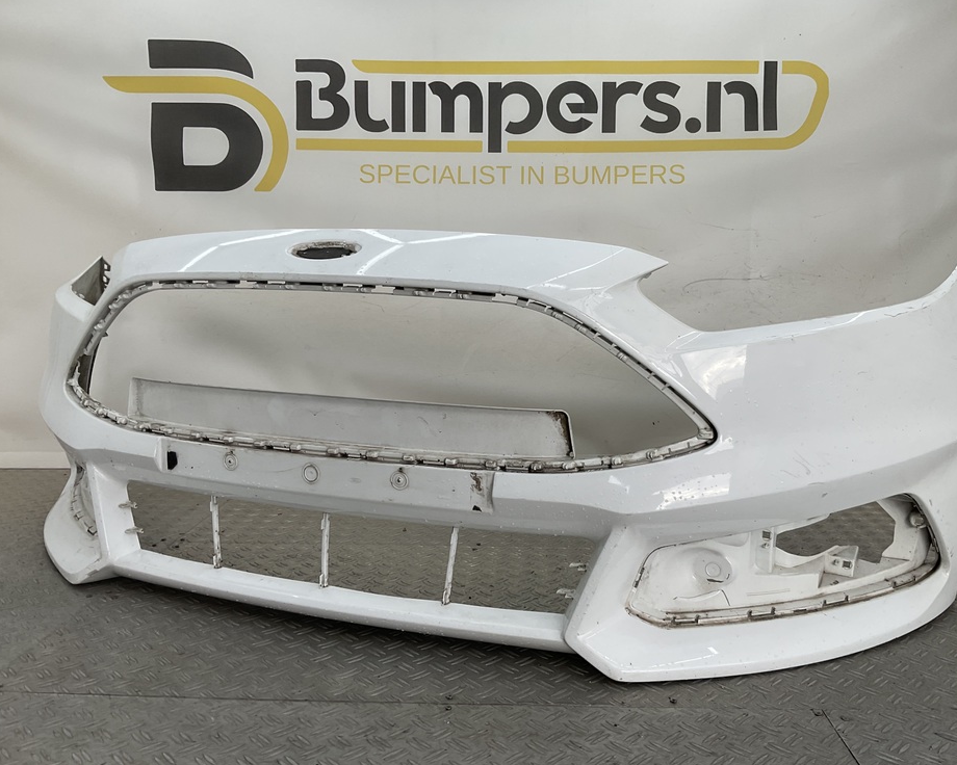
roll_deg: -3.4
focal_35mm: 31
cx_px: 518
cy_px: 380
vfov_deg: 47.1
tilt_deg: -6.9
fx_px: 878
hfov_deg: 57.1
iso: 16
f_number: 1.8
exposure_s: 1/250
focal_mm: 3
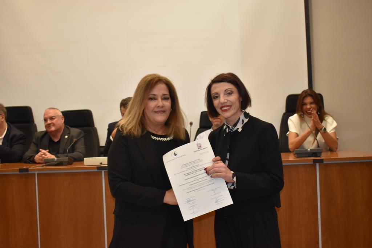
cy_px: 124
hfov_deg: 46.4
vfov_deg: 31.9
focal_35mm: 42
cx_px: 186
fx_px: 434
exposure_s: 1/125
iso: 800
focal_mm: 28
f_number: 4.2
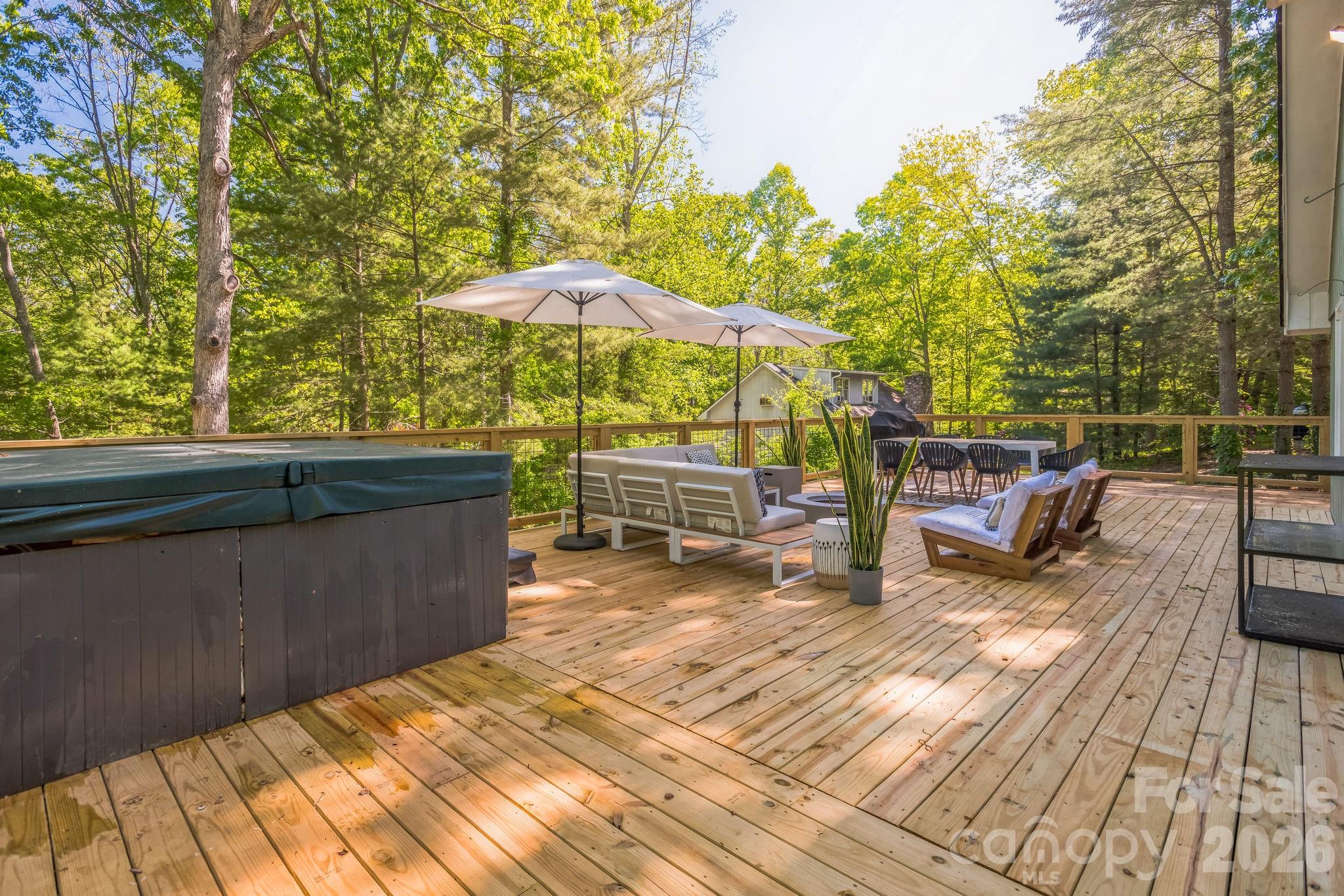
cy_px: 448
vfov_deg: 70.4
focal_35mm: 17
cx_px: 672
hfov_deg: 93.3
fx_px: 635
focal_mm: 17
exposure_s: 1/160
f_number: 6.3
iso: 500
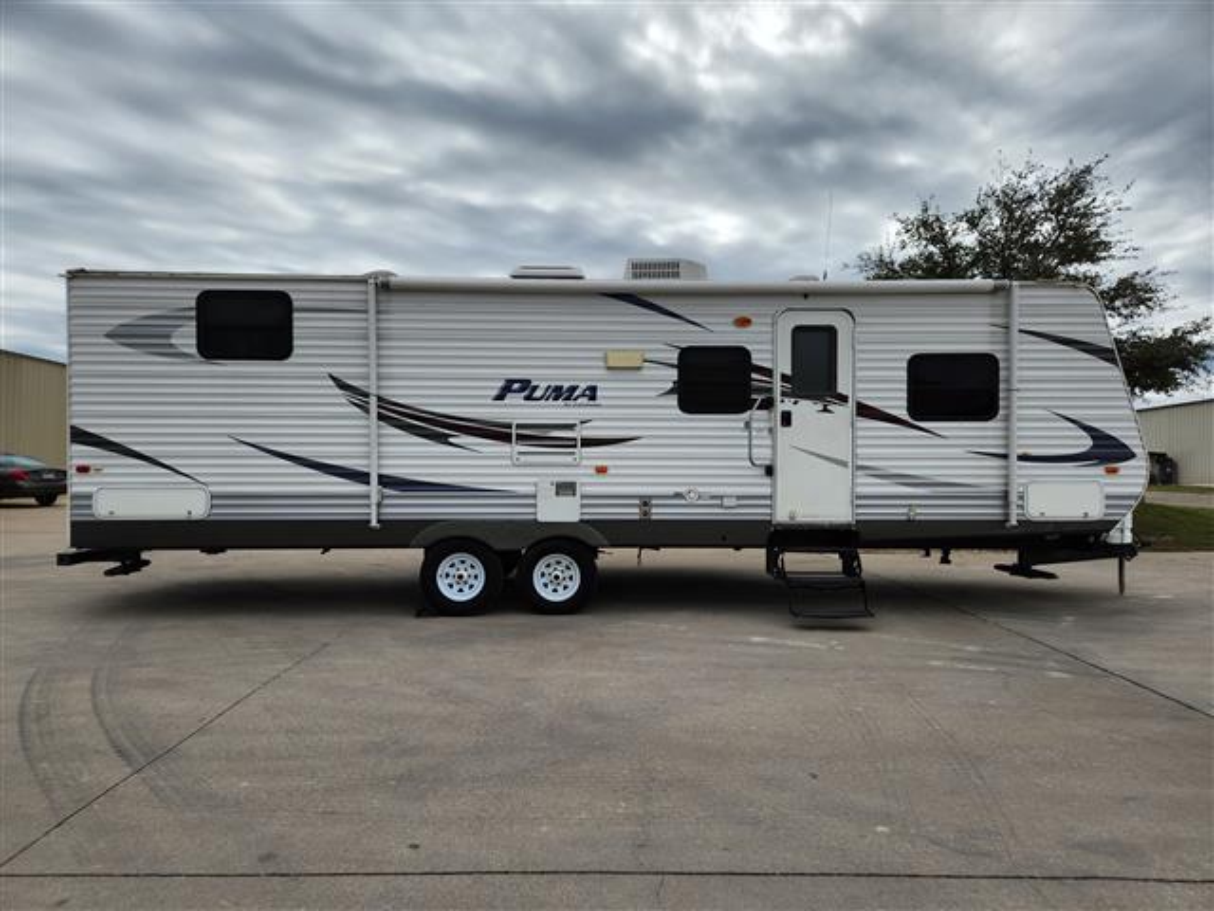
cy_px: 456
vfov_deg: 58.9
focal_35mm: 23
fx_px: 807
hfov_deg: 73.9
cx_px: 607
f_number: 1.8
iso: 20
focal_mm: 5.4
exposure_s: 1/2913
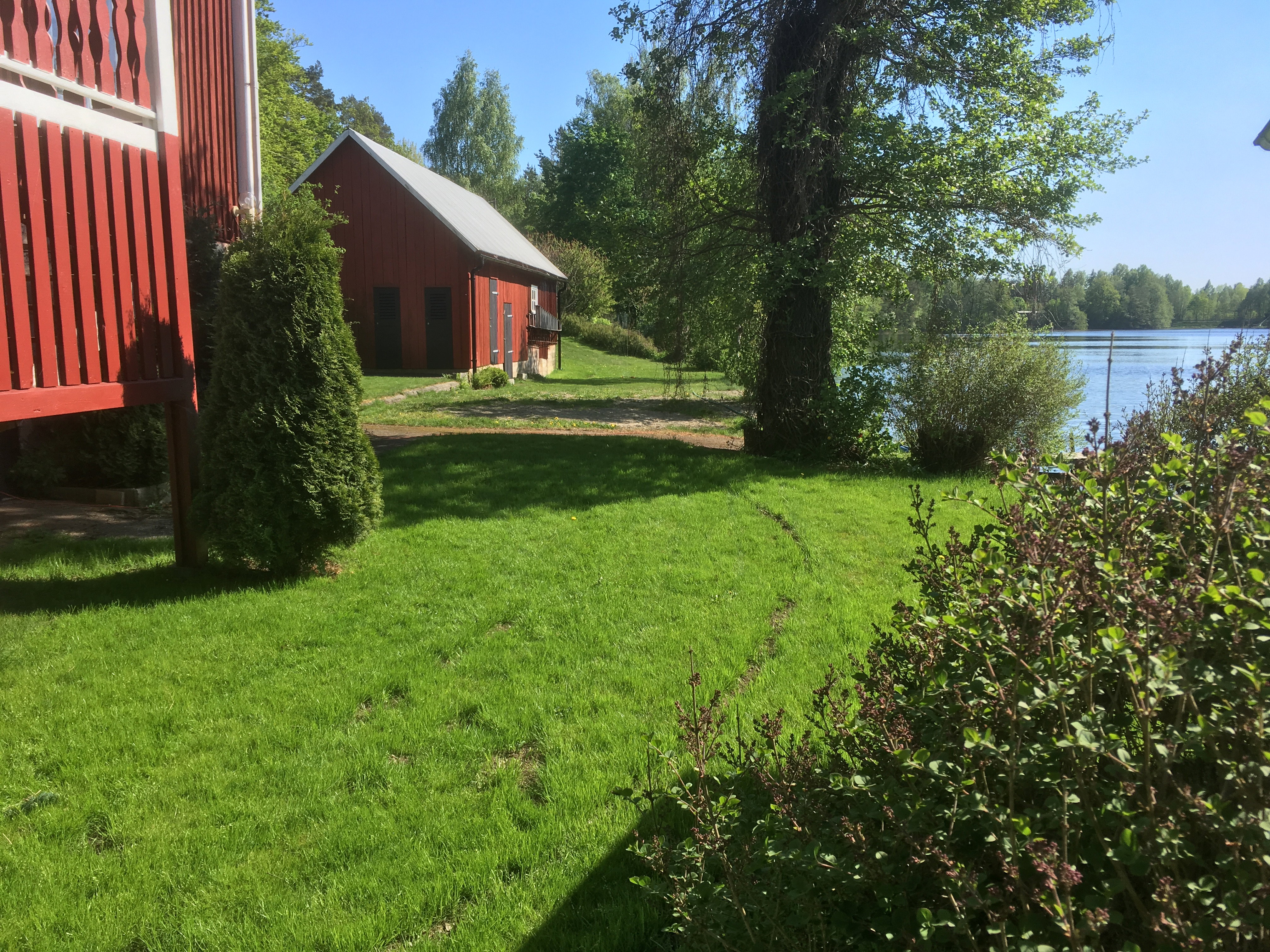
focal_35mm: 29
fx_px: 1064
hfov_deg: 61.7
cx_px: 635
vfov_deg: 48.2
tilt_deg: -8.5
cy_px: 476
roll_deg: -0.3
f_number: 2.2
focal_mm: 4.15
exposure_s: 1/827
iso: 25
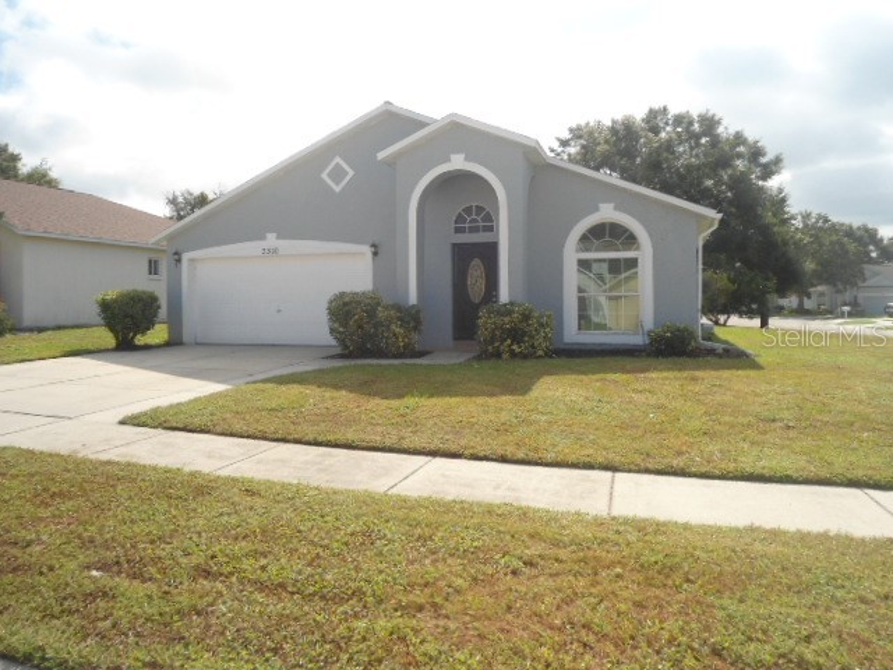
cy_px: 335
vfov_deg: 53.1
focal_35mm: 26
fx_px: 671
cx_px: 446
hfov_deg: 67.3
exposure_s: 1/1000
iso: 80
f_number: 2.8
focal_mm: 4.7
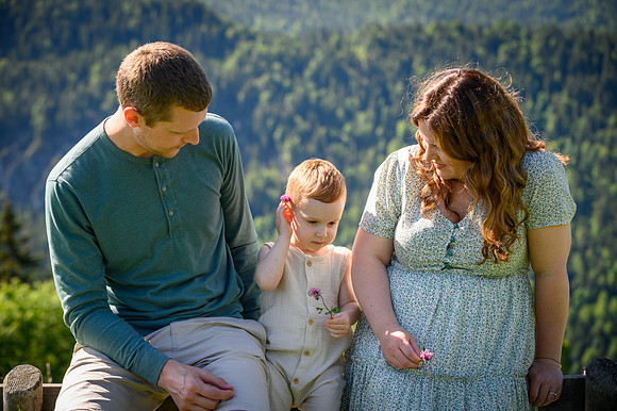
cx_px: 308
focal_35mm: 82
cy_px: 206
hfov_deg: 24.8
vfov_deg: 16.6
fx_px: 1405
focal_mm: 82
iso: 100
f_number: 5
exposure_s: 1/320
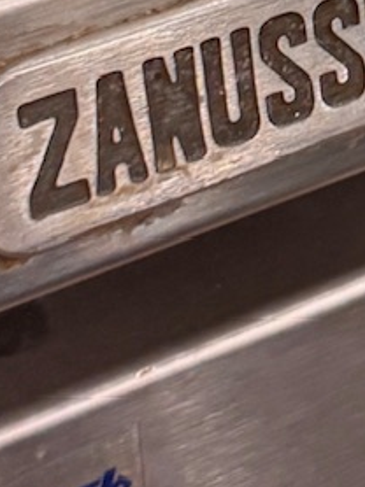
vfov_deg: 10.4
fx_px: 2492
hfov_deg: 8.3
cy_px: -454
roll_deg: -1.4
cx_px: 454
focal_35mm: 177
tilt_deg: -18.9
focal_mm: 6.76
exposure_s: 1/50
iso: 500
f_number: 1.78
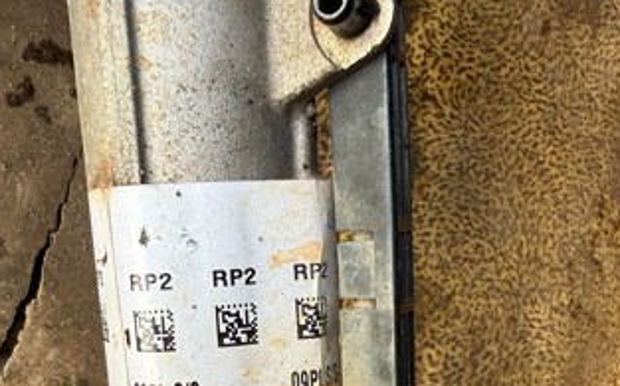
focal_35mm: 39
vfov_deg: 29.9
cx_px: 288
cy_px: 406
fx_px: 658
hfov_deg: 50.4
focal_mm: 2.22
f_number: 2.2
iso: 80
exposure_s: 1/99
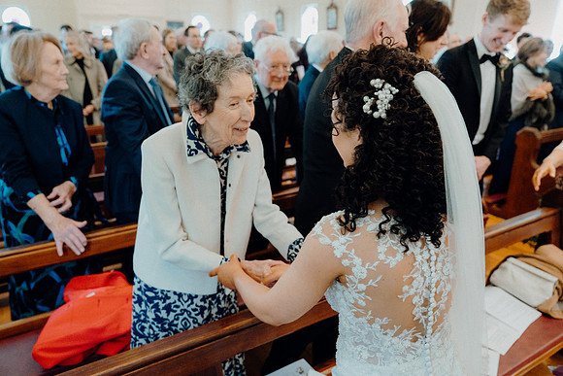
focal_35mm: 27
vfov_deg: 48.0
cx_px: 282
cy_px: 188
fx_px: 422
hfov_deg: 67.4
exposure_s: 1/160
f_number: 3.5
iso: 3200
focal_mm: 27
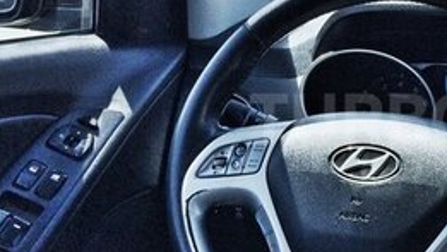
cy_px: 119
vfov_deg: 15.1
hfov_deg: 25.5
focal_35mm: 80
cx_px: 425
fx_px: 949
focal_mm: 4.15
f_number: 2.2
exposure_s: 1/746
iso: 32
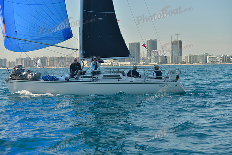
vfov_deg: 19.5
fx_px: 451
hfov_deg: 28.8
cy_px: 78
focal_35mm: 70
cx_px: 116
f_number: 6.3
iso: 200
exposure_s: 1/640
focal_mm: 70
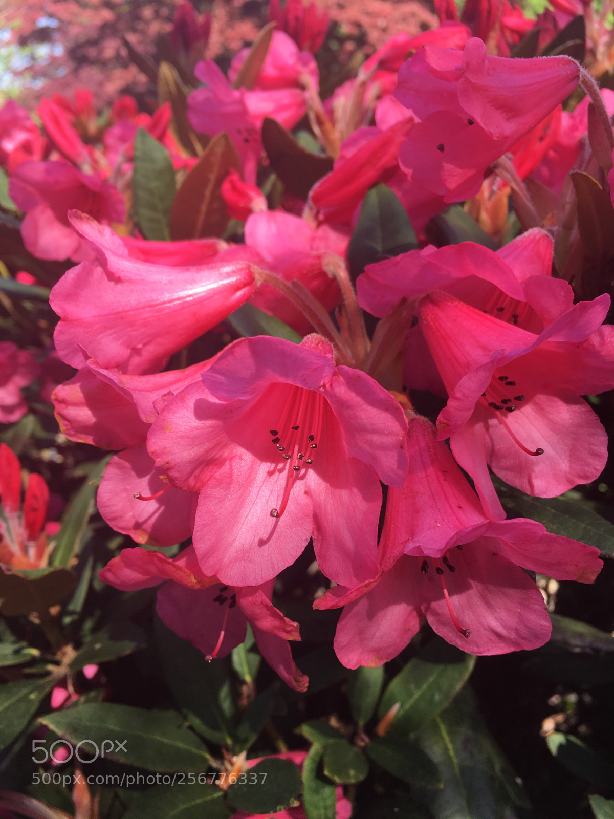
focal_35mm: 29
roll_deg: +3.8
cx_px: 307
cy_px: 410
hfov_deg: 48.2
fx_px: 686
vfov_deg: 61.7
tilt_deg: -23.1
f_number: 2.2
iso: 25
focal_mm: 4.15
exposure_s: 1/265
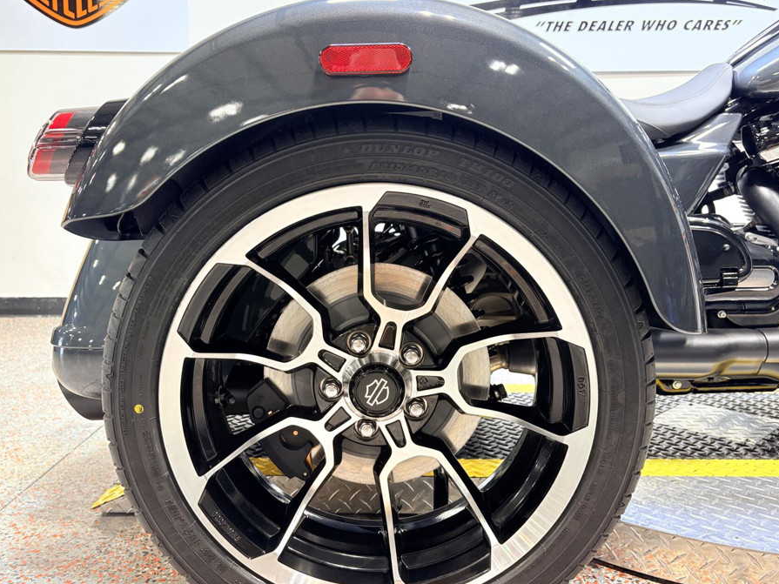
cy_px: 305
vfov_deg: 45.4
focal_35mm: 31
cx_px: 365
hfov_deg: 58.3
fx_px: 698
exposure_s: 1/60
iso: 125
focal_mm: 5.96
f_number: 1.6
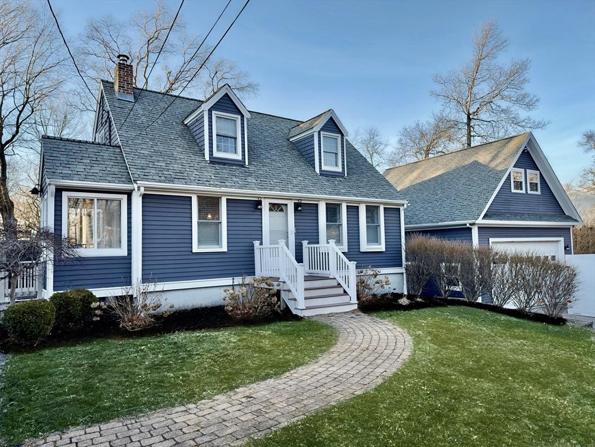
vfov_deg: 56.8
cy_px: 224
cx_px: 298
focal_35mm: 24
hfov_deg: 71.6
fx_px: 413
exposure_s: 1/868
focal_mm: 6.76
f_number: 1.78
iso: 80
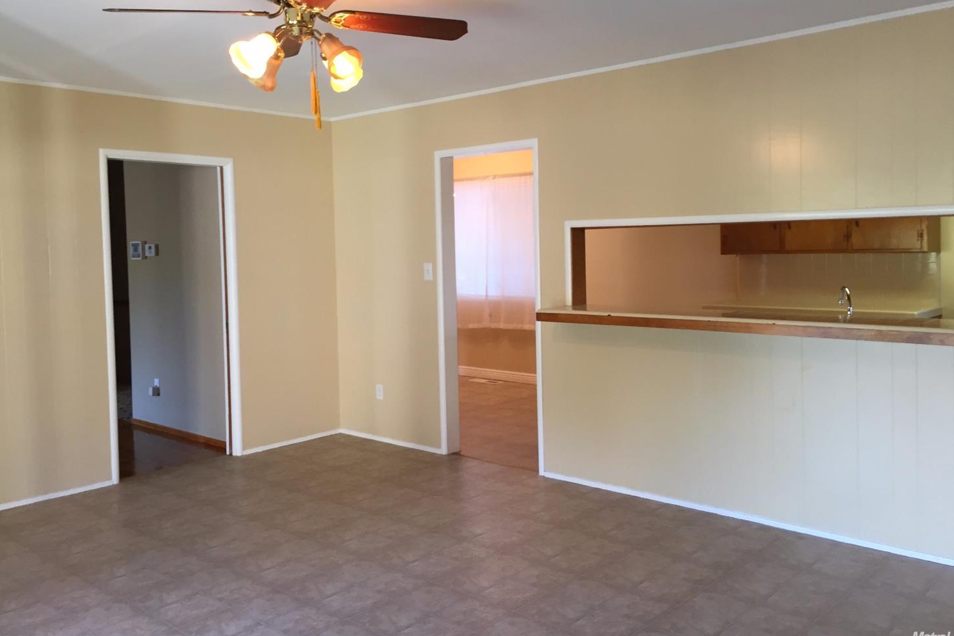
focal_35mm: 31
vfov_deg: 42.3
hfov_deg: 60.3
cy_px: 277
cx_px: 486
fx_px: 822
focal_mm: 4.15
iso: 64
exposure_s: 1/30
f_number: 2.2
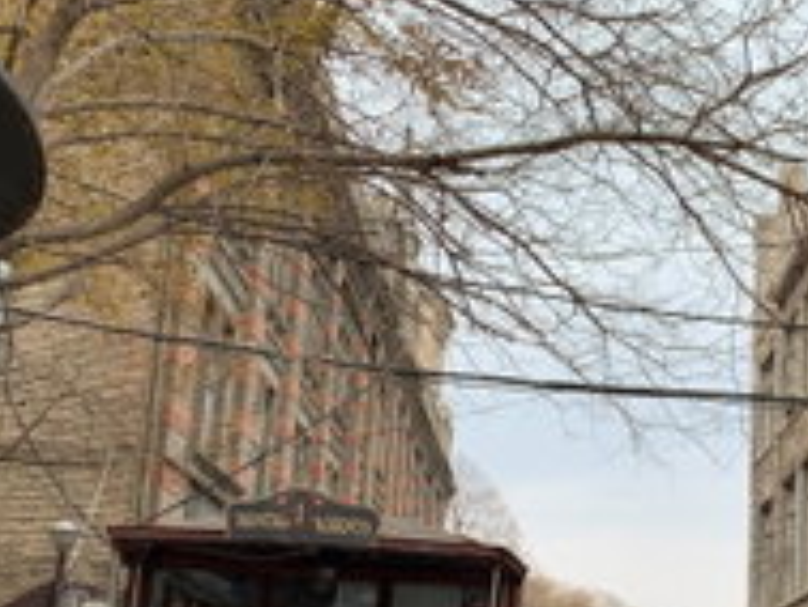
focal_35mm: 55
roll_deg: -1.5
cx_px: 744
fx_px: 1285
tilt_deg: +10.4
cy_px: 496
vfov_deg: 26.1
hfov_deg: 32.9
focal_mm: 4.25
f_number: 1.8
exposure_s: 1/446
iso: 25
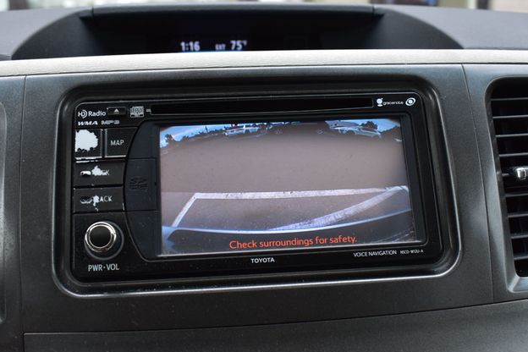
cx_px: 270
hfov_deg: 46.9
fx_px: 609
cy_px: 179
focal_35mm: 42
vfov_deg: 32.2
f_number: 7.1
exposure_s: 1/40
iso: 400
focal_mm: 27
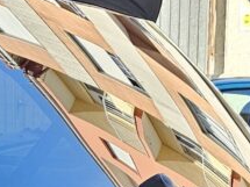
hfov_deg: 10.1
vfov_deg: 8.0
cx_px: -343
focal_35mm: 171
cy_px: 444
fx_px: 1234
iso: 40
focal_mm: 6.3
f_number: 1.7
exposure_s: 1/180
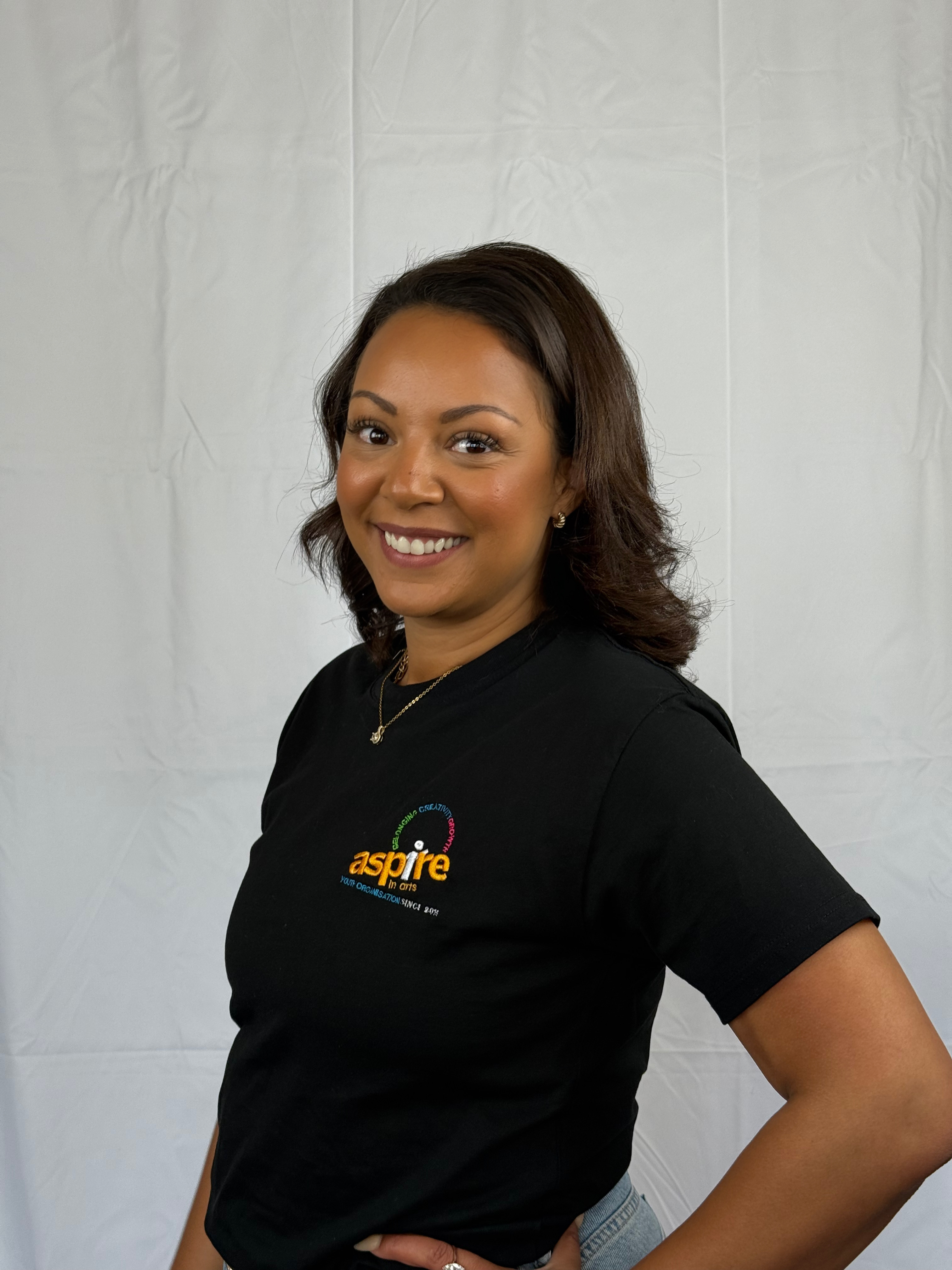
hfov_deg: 30.3
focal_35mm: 48
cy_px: 635
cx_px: 476
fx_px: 1760
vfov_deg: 39.7
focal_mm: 6.76
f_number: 1.78
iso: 50
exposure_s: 1/50
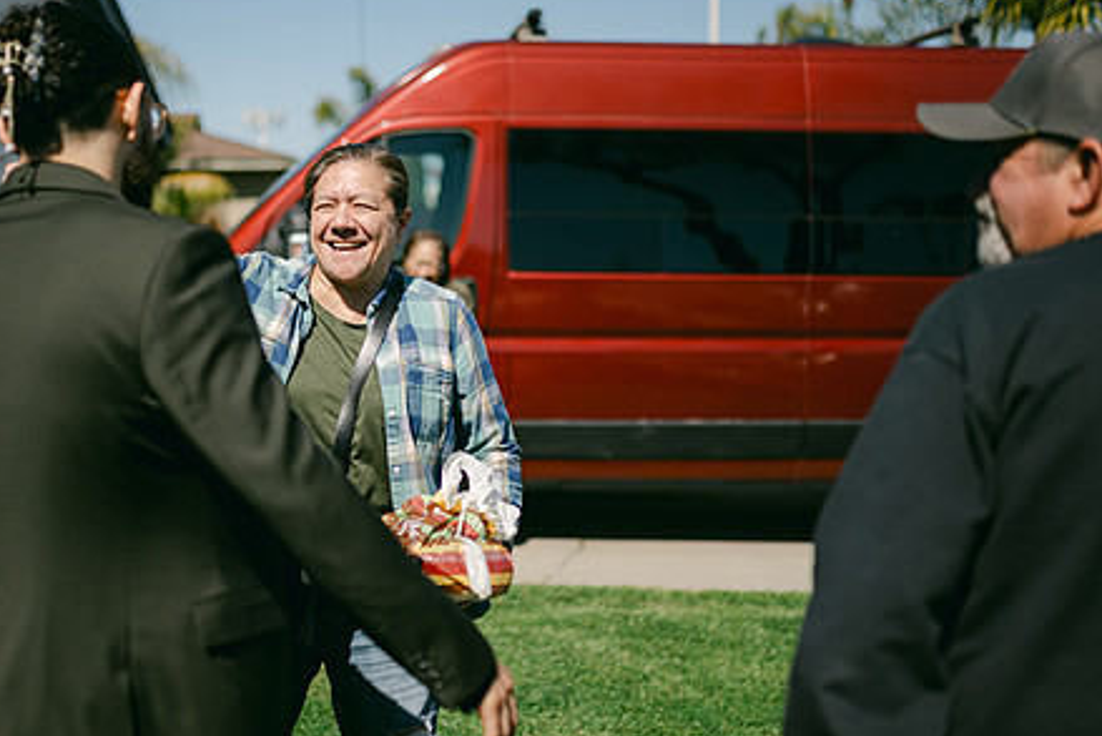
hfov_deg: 41.5
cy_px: 328
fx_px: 1439
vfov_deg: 28.6
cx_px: 387
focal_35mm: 47
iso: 80
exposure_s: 1/6400
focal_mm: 35
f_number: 1.4
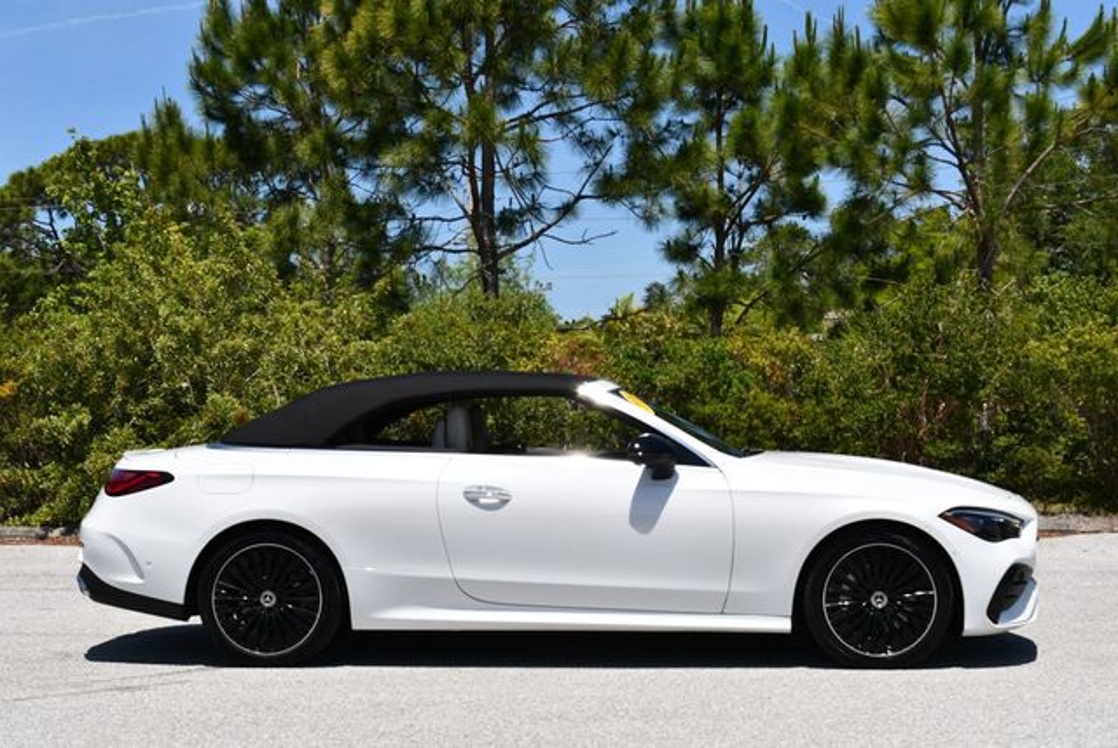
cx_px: 559
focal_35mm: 60
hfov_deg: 33.4
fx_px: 1865
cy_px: 374
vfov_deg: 22.7
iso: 100
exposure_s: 1/320
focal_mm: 30
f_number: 9
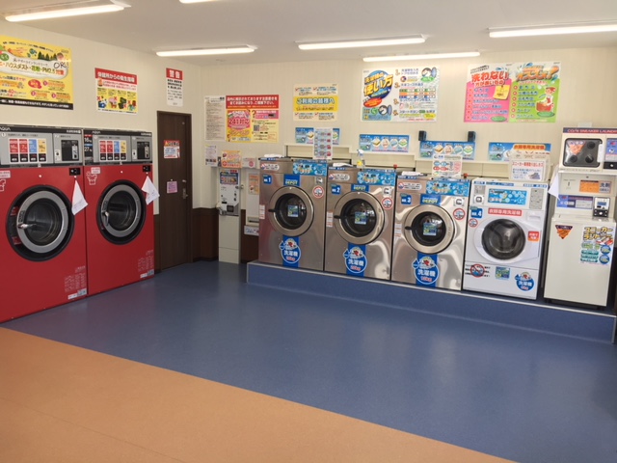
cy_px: 232
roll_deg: -2.0
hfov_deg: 61.7
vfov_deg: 48.2
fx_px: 517
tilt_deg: -9.9
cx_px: 308
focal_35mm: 29
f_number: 2.2
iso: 32
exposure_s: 1/120
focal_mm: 4.15
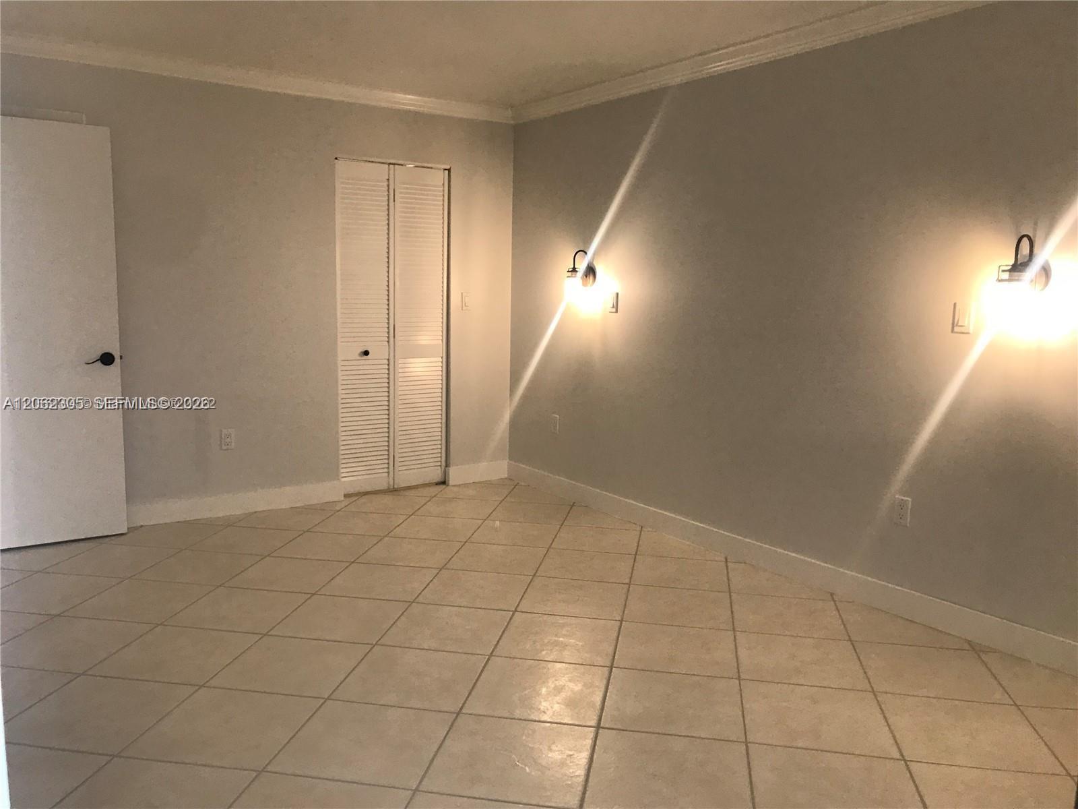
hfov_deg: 63.4
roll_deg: -1.2
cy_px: 404
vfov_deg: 49.7
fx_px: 872
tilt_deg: -7.9
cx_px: 539
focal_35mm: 28
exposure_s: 1/30
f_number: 1.8
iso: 25
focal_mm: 3.99
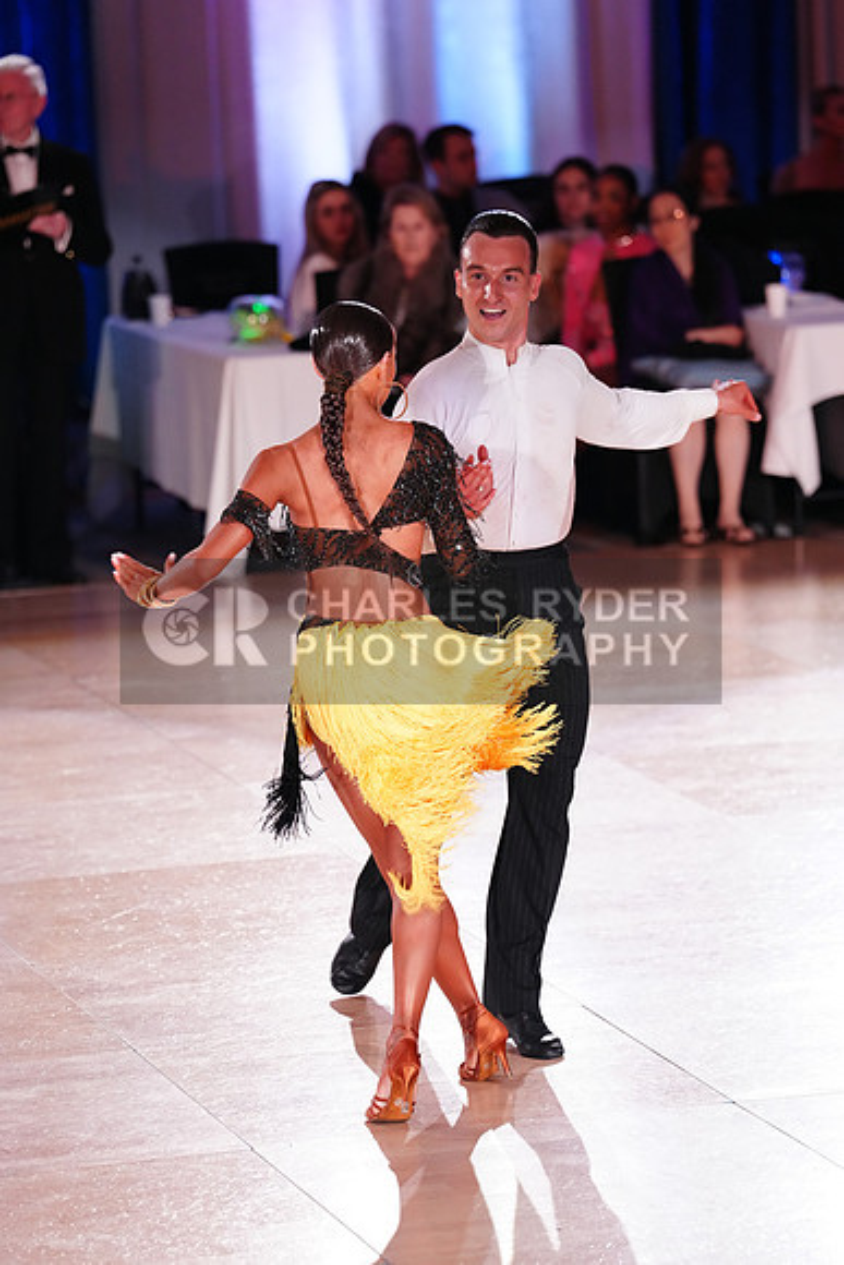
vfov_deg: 11.7
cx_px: 422
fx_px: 6185
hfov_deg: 7.8
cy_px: 632
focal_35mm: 176
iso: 3200
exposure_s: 1/500
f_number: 3.5
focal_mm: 176
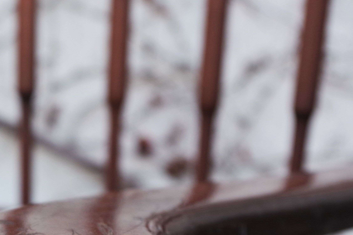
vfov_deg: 9.8
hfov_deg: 14.4
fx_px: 1363
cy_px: 250
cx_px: -30
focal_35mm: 139
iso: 200
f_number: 5.6
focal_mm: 35
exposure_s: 1/125
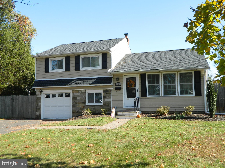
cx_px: 112
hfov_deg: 58.4
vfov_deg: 45.4
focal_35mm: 31
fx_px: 201
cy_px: 84
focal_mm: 5.6
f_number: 3.2
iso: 80
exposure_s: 1/320
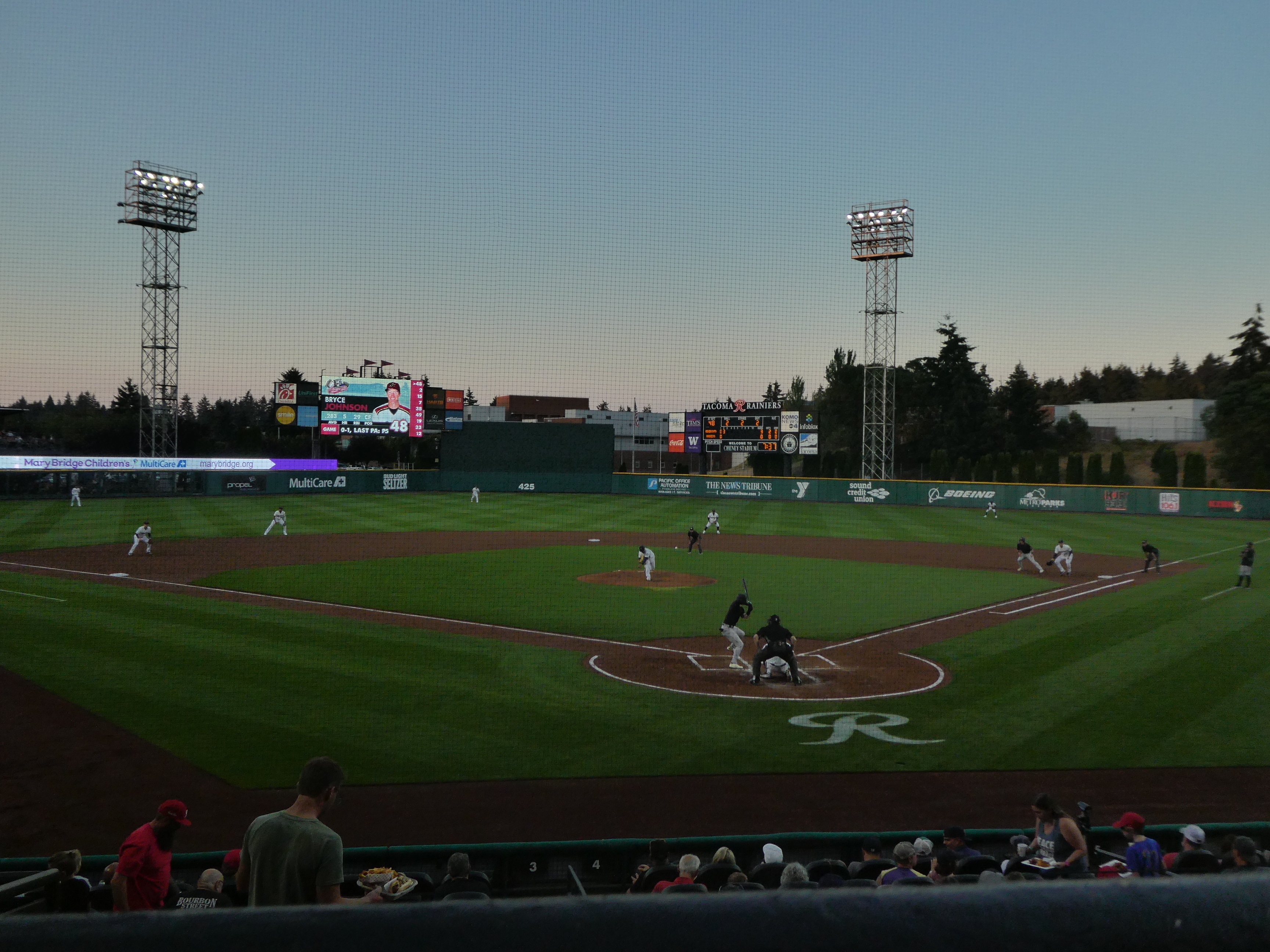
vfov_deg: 45.4
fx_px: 1137
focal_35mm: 31
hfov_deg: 58.4
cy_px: 476
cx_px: 635
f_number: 3.5
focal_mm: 5.4
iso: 320
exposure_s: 1/320
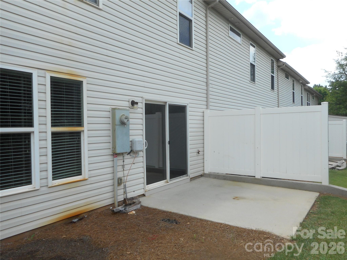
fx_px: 251
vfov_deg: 54.9
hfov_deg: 69.4
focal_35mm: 25
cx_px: 174
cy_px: 130
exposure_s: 1/400
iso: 80
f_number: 3.7
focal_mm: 4.5
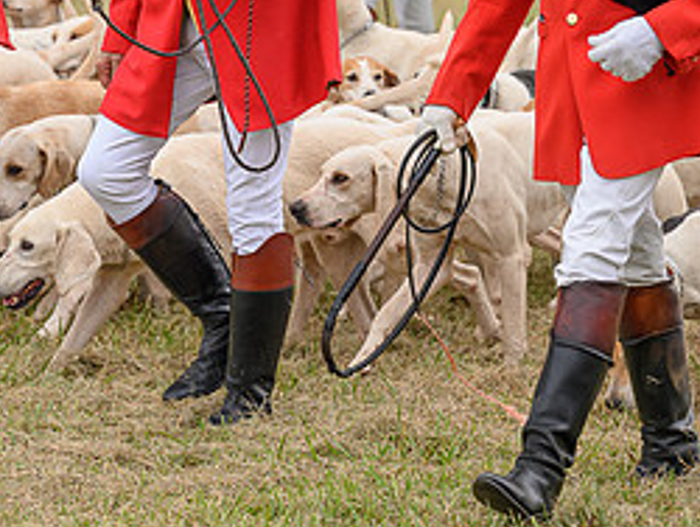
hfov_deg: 7.5
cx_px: 229
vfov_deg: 5.7
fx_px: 5303
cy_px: -21
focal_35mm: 262
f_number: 3.2
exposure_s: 1/800
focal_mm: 110
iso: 400
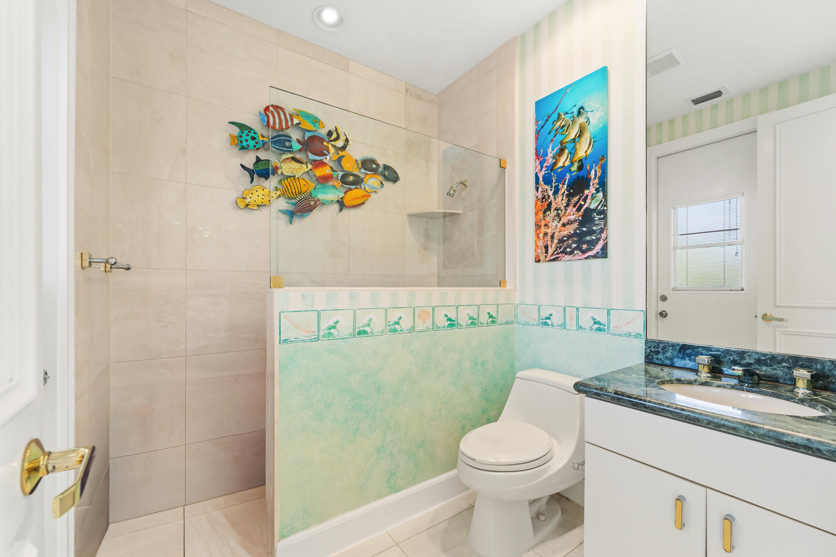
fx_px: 325
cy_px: 278
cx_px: 418
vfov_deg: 81.2
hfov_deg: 104.3
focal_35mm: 14
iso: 250
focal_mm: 14
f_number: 9
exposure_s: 1/5
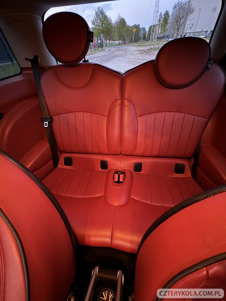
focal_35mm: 14
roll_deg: +5.8
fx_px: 122
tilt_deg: -40.4
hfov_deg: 85.7
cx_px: 113
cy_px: 150
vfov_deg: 102.1
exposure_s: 1/11
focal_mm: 2.22
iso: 1000
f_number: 2.2
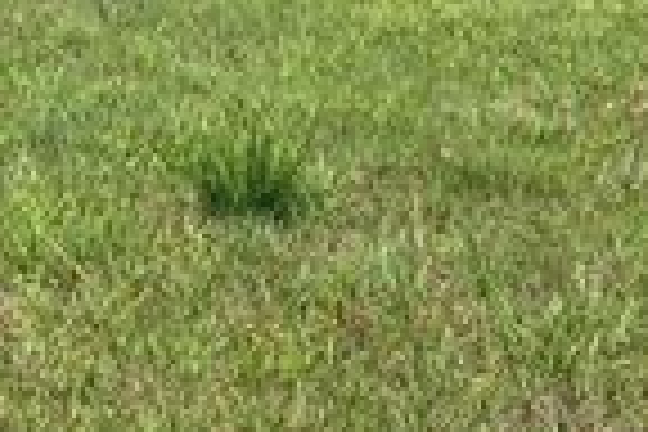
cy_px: -25
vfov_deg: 14.3
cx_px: 40
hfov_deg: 21.1
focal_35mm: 94
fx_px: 1692
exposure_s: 1/2755
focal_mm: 4.25
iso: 32
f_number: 1.8
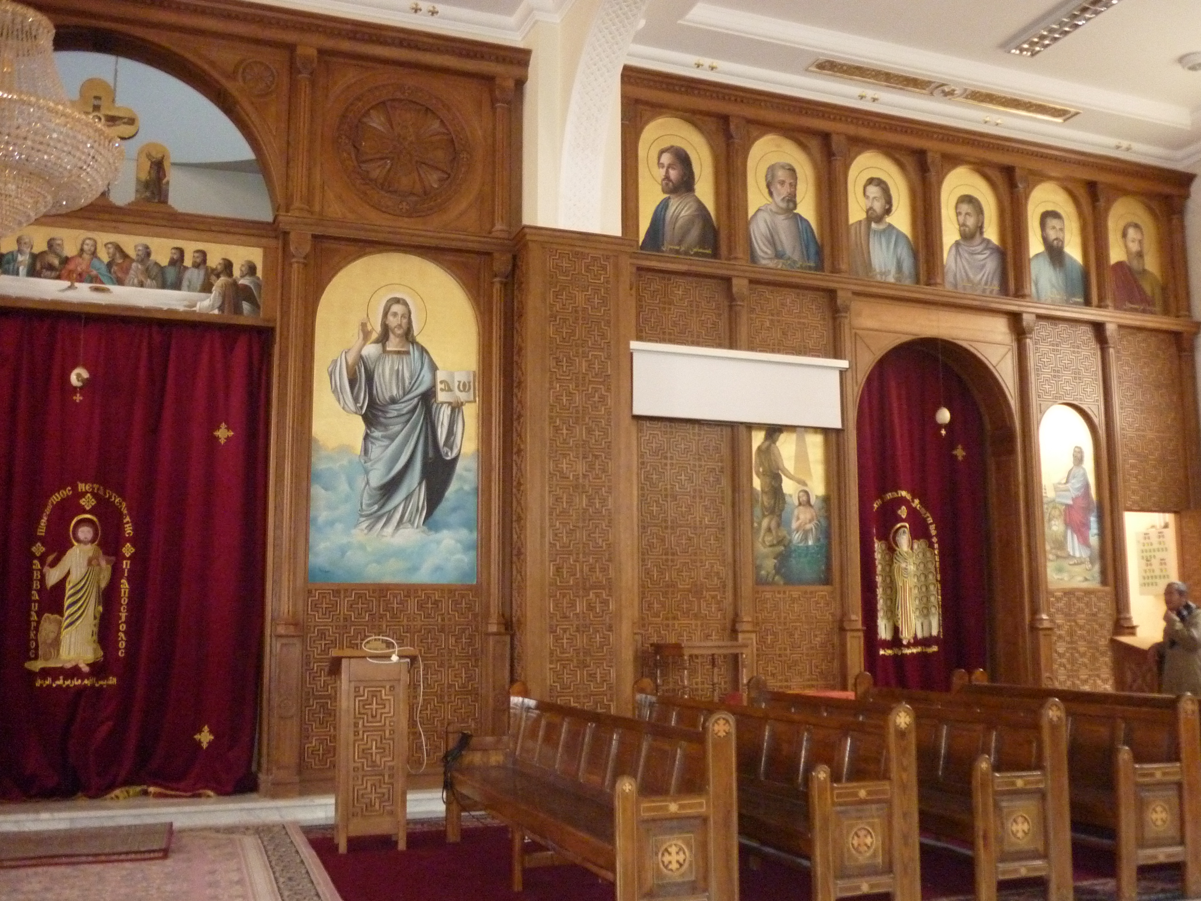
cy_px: 450
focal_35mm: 33
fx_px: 1145
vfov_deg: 42.9
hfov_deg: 55.4
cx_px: 600
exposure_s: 1/60
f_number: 2.8
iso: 640
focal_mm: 5.5
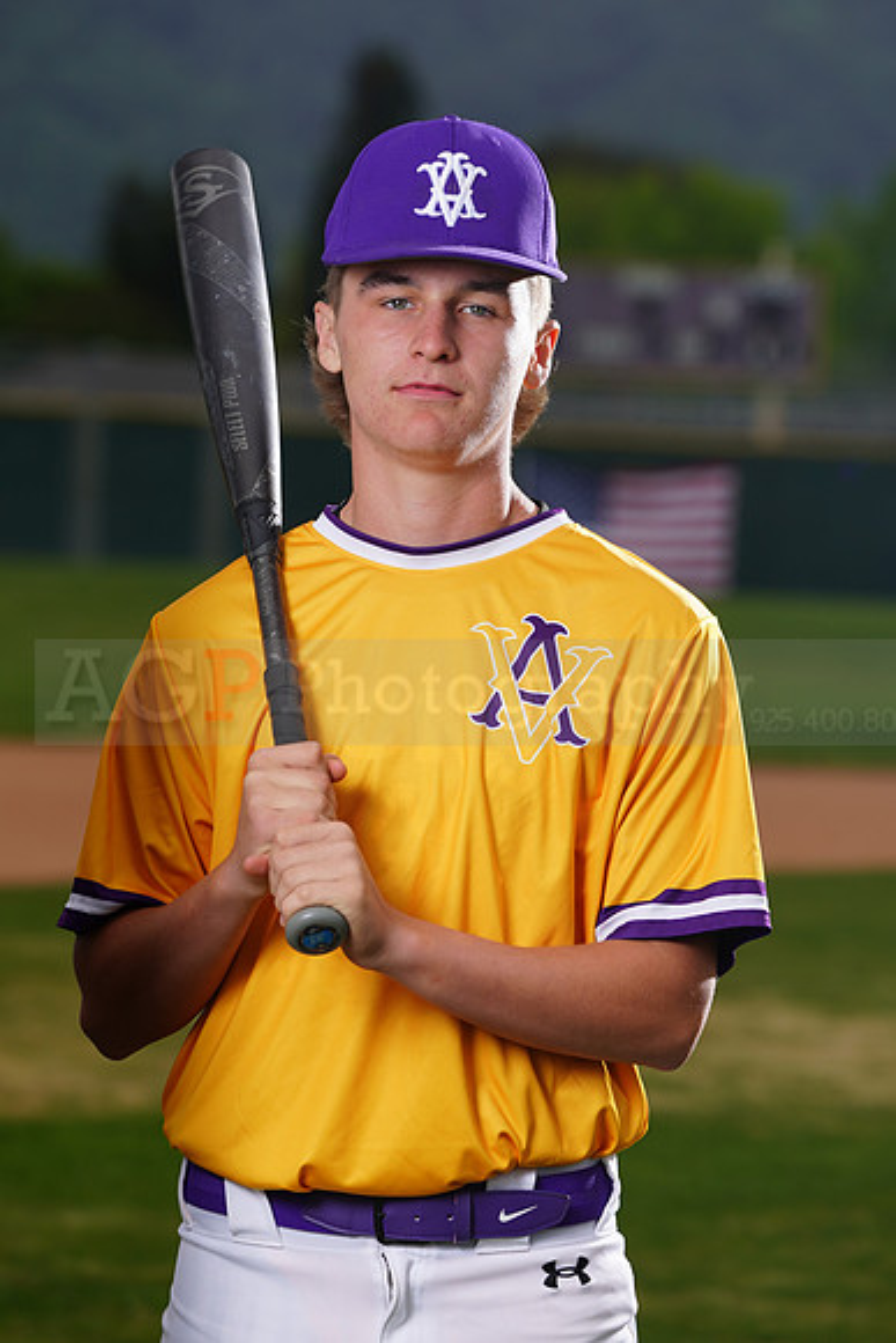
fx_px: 8245
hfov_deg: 6.2
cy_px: 672
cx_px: 448
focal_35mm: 221
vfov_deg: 9.3
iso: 100
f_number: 8
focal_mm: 221
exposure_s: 1/250
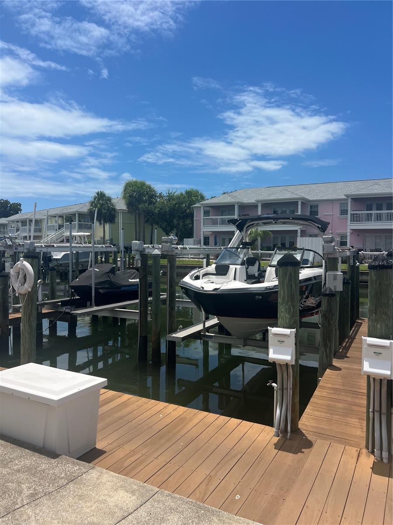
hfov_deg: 53.1
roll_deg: -0.9
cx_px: 196
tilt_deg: -1.5
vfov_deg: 67.3
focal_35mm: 26
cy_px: 262
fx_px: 394
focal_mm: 5.7
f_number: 1.5
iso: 50
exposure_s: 1/6579
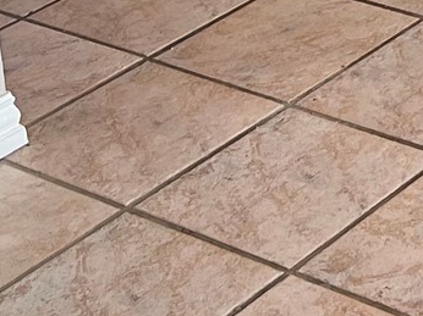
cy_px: -580
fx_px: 1881
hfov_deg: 12.1
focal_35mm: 154
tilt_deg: -9.2
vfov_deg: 8.3
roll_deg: +3.1
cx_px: 677
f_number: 1.5
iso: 40
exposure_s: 1/62
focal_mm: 5.7
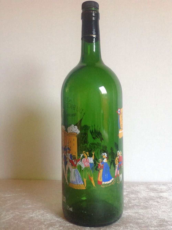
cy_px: 115
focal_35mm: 35
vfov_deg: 52.7
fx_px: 233
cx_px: 86
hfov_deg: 40.6
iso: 250
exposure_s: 1/15
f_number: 2.4
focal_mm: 4.28
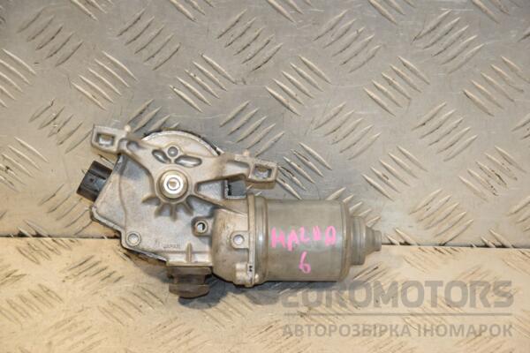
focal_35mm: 120
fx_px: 1767
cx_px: 265
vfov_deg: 11.4
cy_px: 176
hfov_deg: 17.1
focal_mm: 80
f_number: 7.1
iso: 800
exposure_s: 1/200
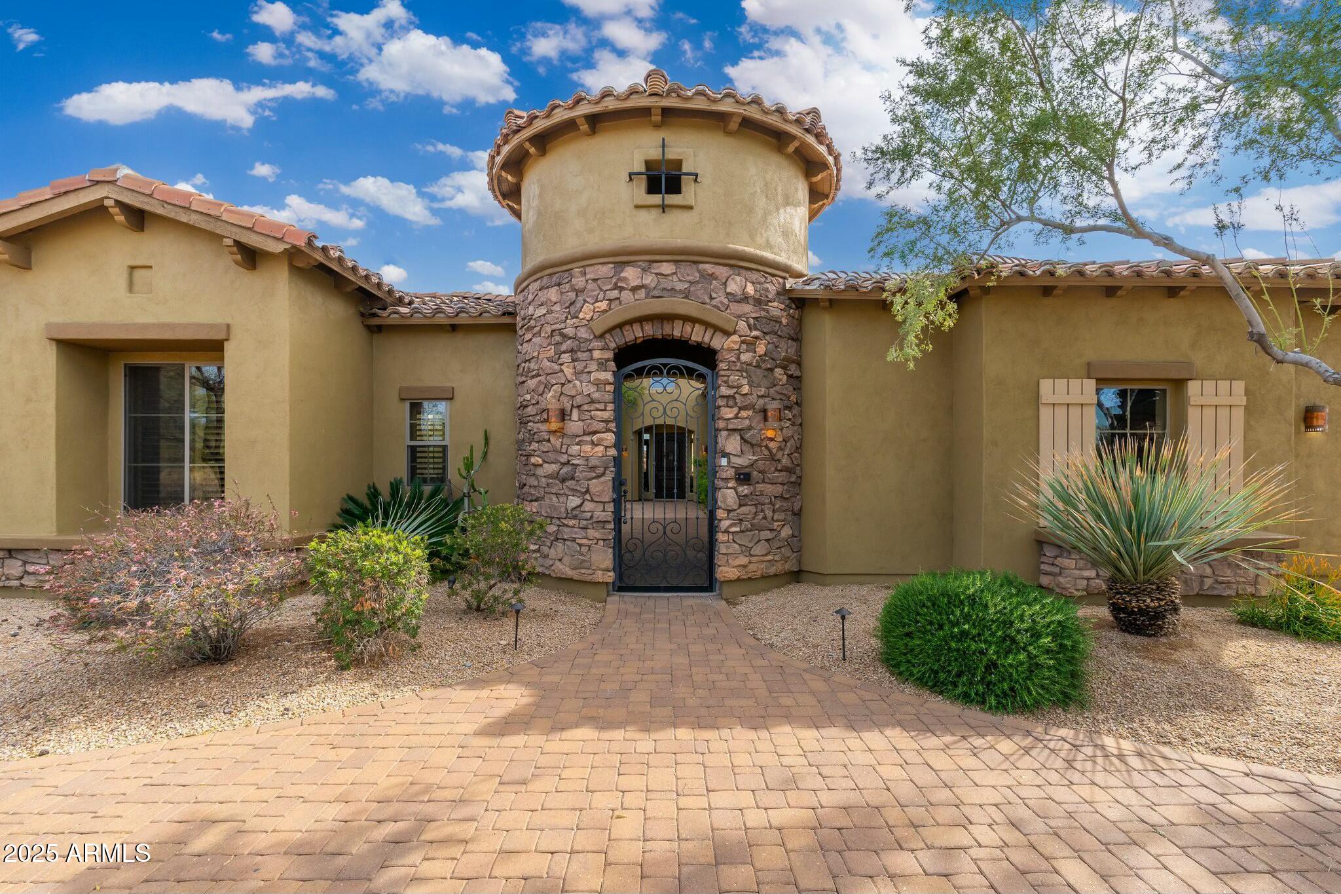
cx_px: 670
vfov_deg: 72.0
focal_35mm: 16
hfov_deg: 95.0
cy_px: 447
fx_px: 615
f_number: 8
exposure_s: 1/250
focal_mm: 16.5
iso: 250
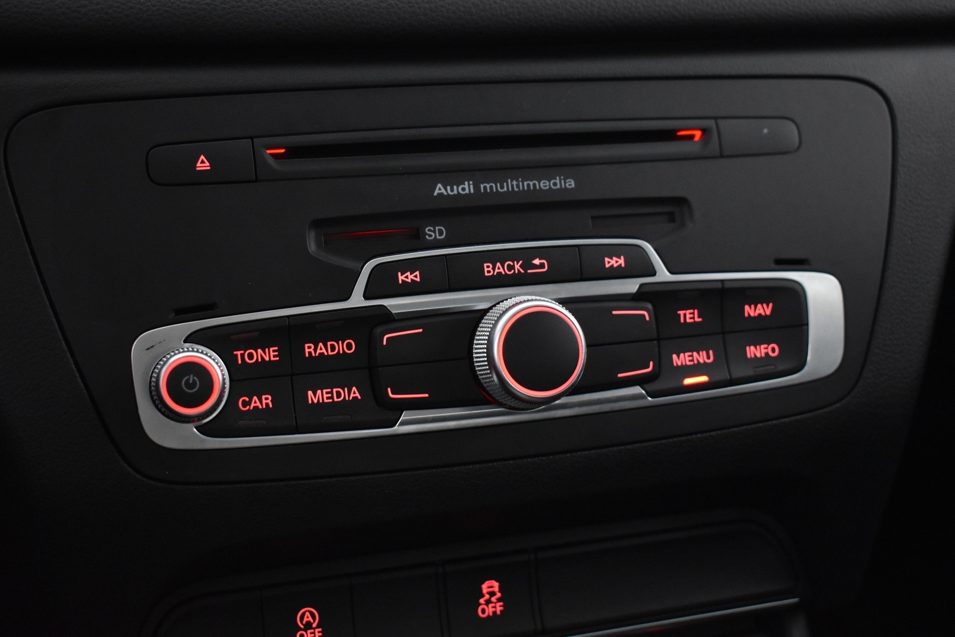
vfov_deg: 26.5
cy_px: 318
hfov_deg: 38.9
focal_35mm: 51
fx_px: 1353
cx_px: 478
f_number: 4.5
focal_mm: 34
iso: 3200
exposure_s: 1/25
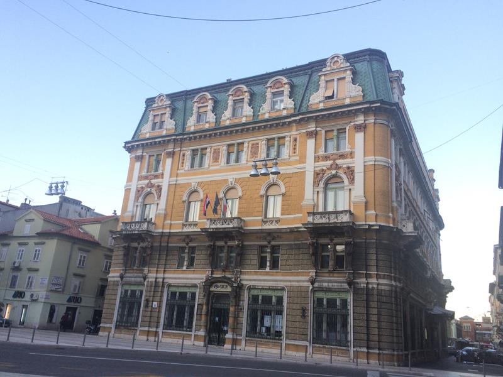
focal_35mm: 29
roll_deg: -6.6
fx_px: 421
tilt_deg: +14.3
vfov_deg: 48.2
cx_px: 252
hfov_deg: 61.7
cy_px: 188
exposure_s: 1/130
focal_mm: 4.15
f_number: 2.2
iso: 32
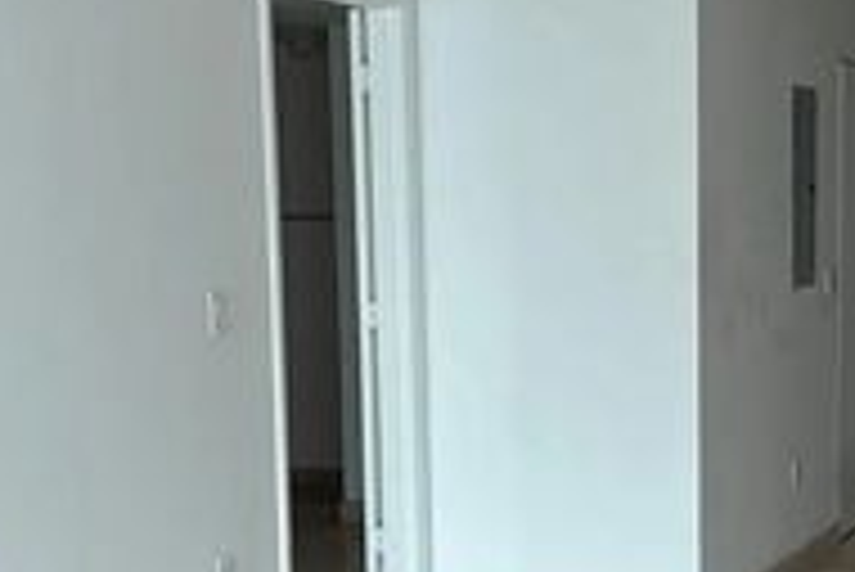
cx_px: 814
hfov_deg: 23.4
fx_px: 1996
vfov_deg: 16.2
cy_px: 473
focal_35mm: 84
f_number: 1.78
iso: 125
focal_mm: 6.86
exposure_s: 1/121
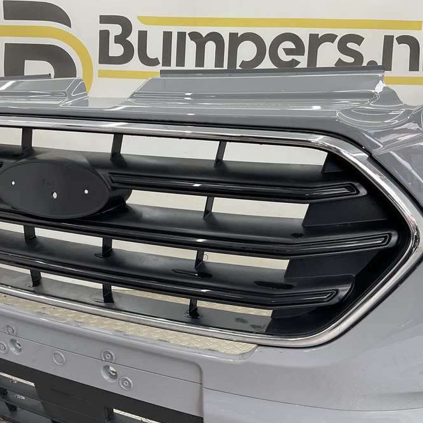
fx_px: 539
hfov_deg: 42.8
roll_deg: -3.7
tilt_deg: -9.4
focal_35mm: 39
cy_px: 238
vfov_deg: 42.8
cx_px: 188
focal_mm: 3
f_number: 1.8
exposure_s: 1/100
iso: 25
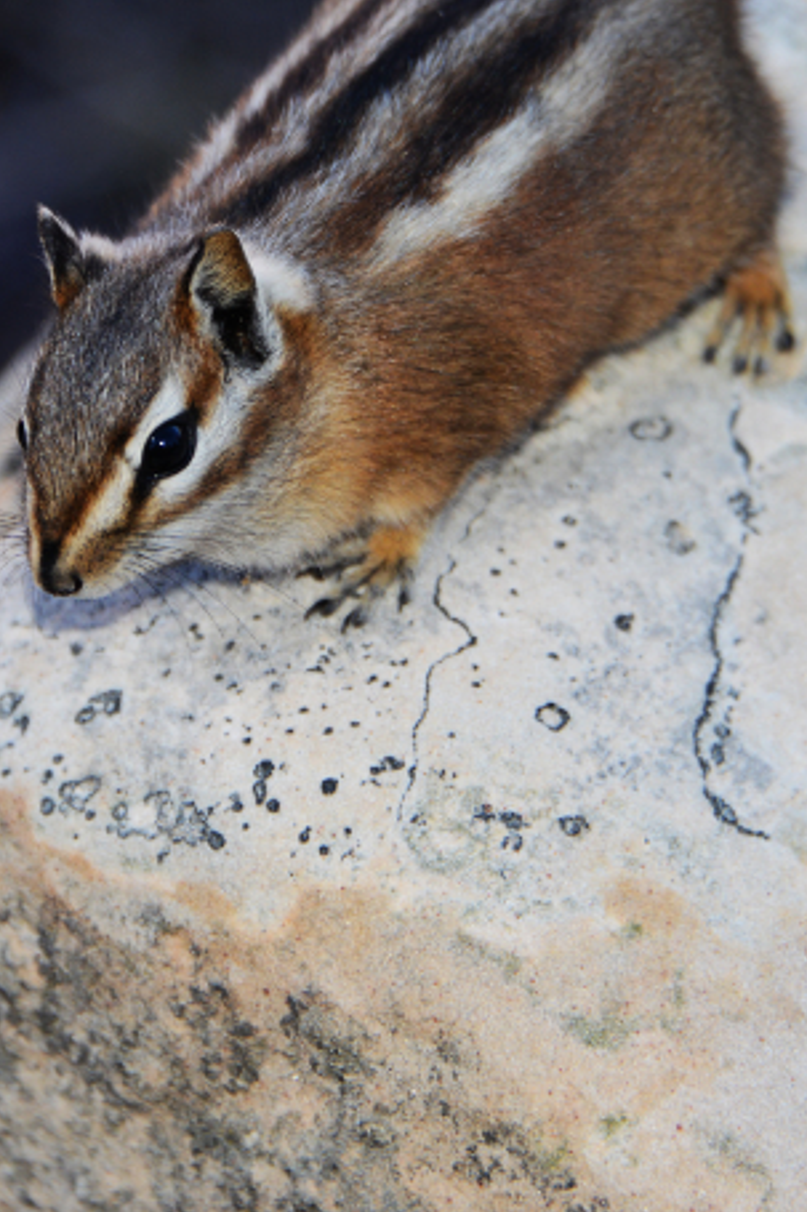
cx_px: 248
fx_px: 12584
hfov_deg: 3.7
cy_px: 334
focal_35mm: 374
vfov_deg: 5.5
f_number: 5.6
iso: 250
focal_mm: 170
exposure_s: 1/250
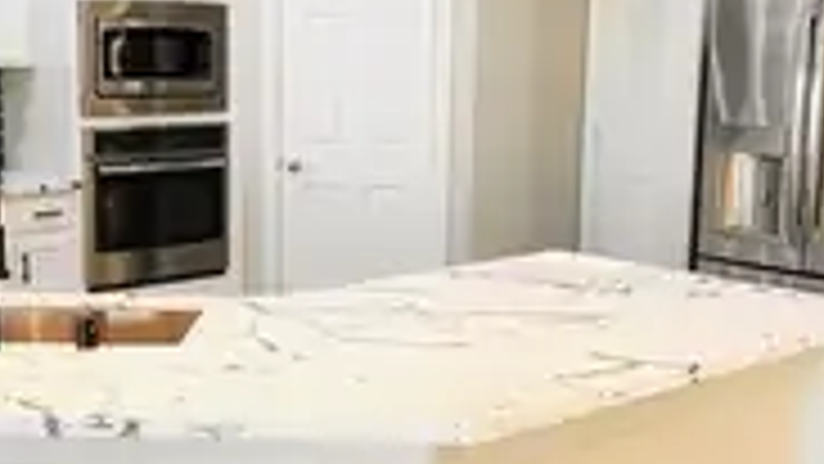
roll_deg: -0.3
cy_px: 234
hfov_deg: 33.8
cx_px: 347
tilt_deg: -9.4
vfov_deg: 19.4
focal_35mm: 62
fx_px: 1355
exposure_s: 1/120
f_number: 1.5
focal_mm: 5.7
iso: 80
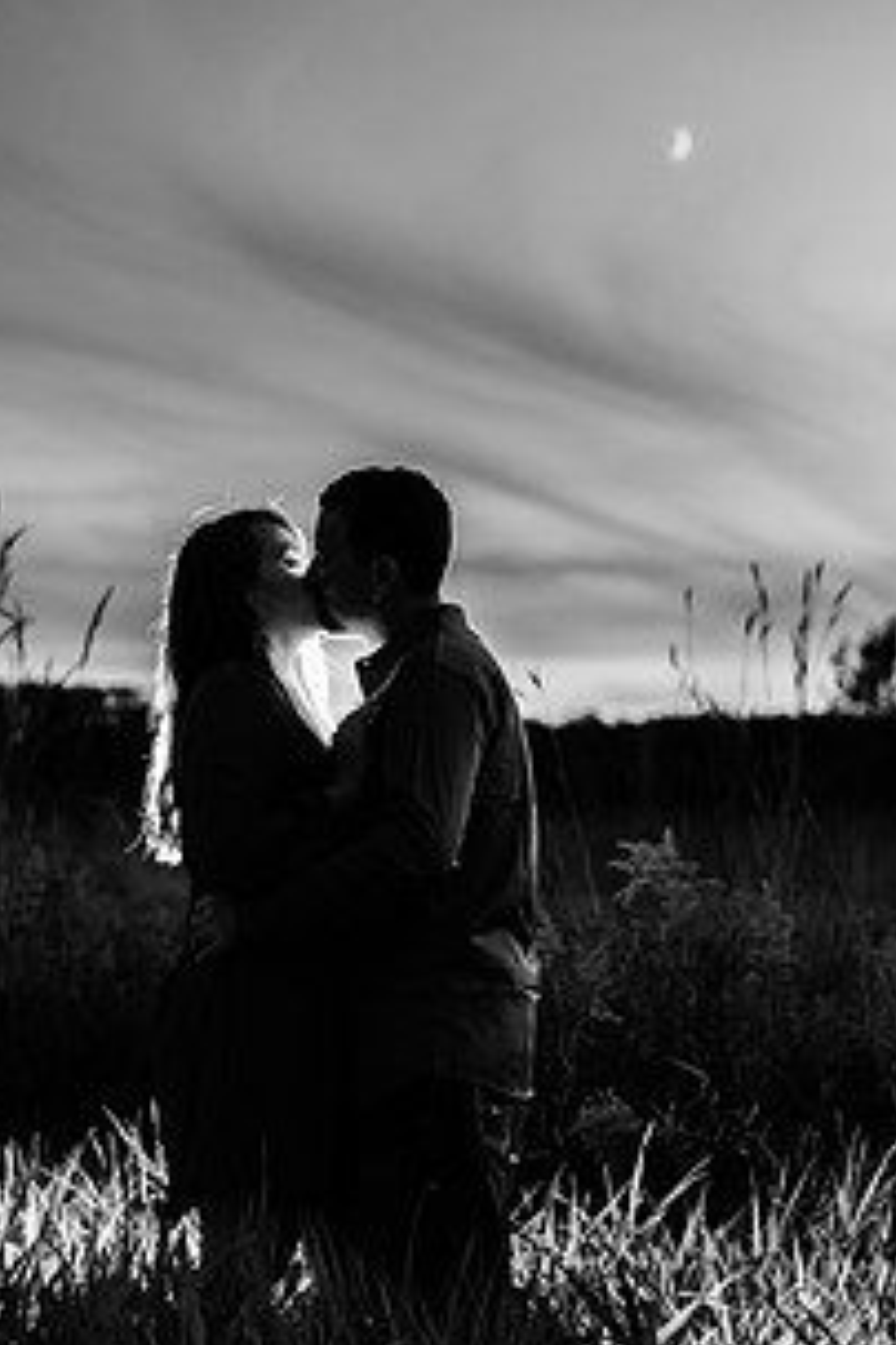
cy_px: 555
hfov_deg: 15.9
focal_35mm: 86
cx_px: 313
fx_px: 3210
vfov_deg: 23.6
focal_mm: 58
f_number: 2.5
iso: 400
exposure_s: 1/200
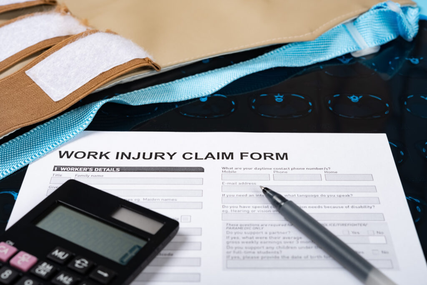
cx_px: 214
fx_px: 712
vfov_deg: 22.6
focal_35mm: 60
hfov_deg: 33.4
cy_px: 142
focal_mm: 60
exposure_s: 1/160
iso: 160
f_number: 10
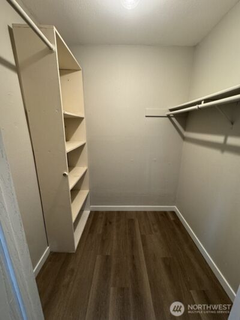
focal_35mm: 14
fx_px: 129
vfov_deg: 102.1
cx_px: 120
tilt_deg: -13.6
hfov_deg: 85.7
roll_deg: -0.4
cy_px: 160
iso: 250
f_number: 2.2
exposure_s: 1/60
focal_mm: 2.22
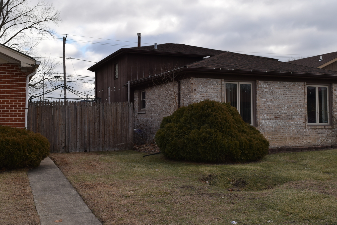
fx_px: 403
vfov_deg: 31.2
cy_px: 92
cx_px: 183
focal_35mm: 43
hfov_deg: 45.4
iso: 100
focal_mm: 24
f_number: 8
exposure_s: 1/200
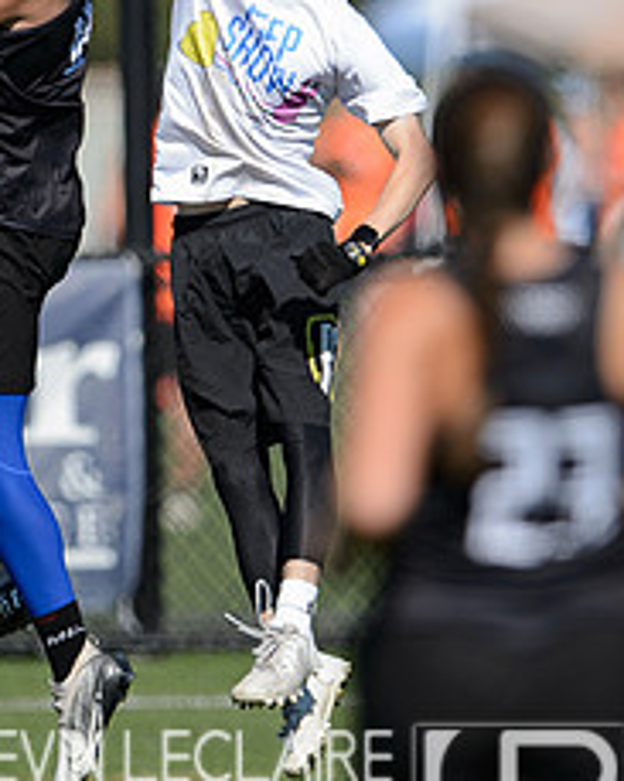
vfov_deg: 1.3
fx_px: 33703
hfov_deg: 1.1
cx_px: 228
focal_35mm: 1459
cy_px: 109
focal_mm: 400
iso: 200
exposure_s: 1/3200
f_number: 2.8
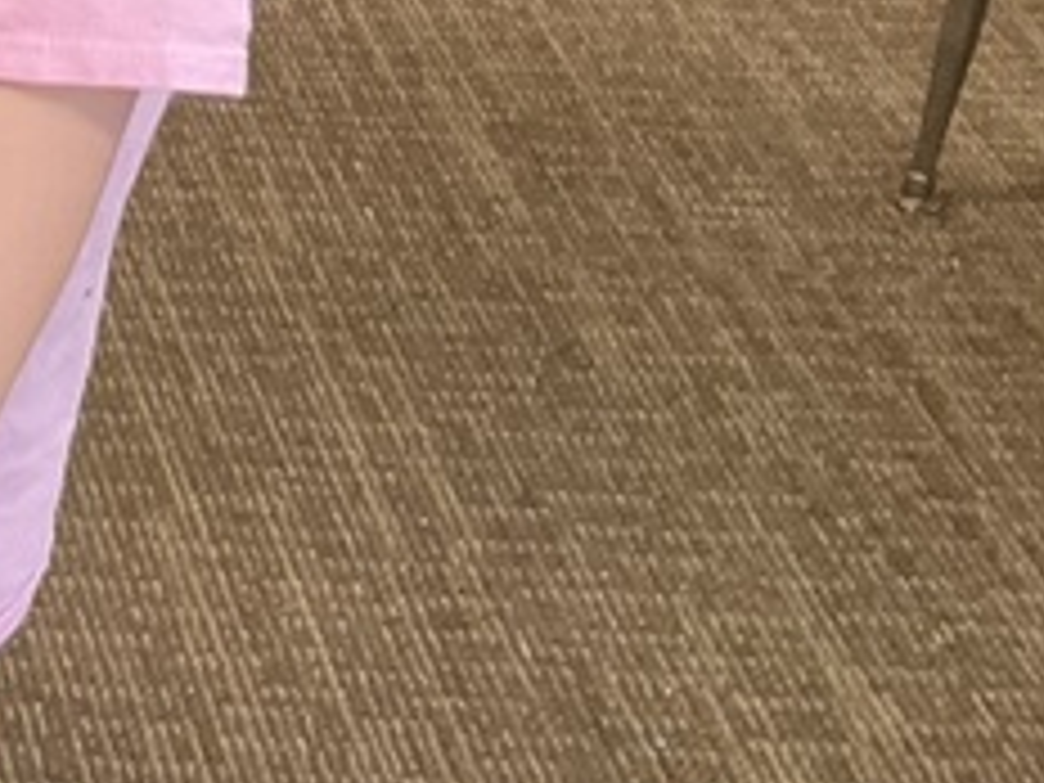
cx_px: -1138
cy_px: -590
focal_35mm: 128
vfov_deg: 10.9
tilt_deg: -23.2
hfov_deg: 13.1
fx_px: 3860
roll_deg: -2.4
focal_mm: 3
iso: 100
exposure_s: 1/60
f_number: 1.8
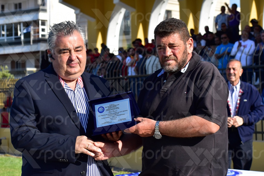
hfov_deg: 19.5
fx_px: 770
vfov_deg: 13.0
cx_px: 132
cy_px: 88
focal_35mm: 105
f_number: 8
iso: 800
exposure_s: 1/1600
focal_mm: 70
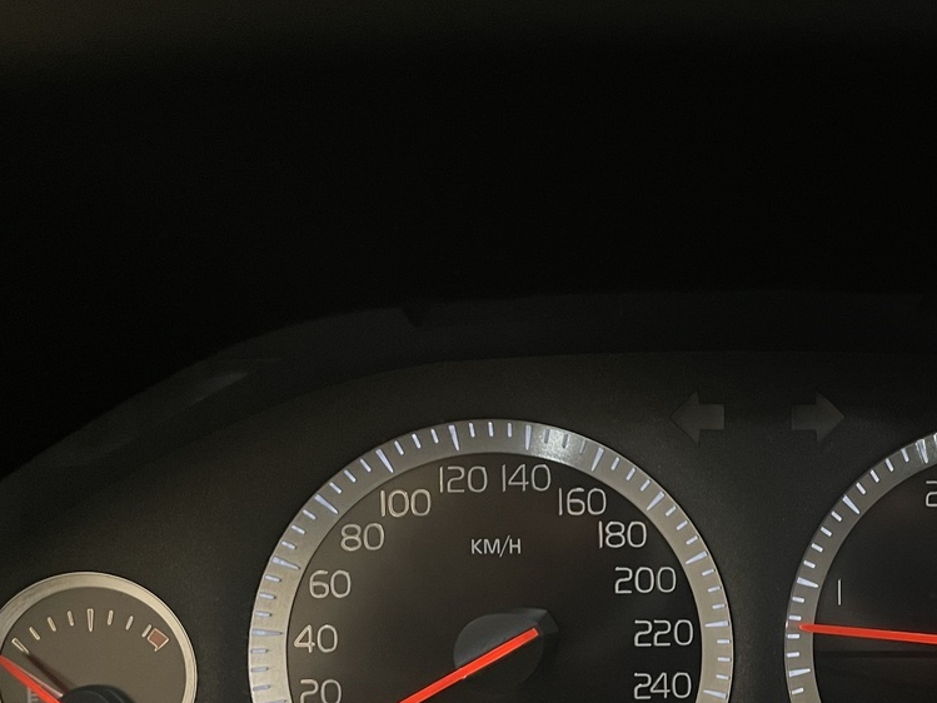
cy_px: 584
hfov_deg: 36.4
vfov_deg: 28.4
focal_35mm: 50
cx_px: 794
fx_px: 1354
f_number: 1.6
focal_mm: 4.2
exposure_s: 1/40
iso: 500
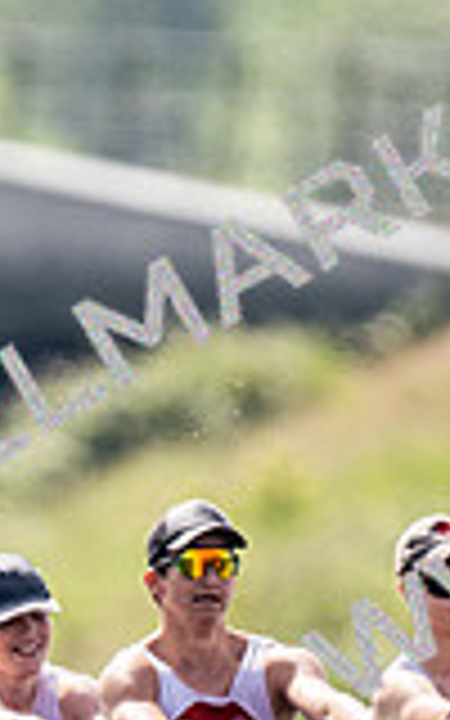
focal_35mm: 3320
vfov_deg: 0.6
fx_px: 65146
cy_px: 774
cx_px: -27
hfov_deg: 0.4
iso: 160
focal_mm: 600
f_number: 4
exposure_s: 1/2500
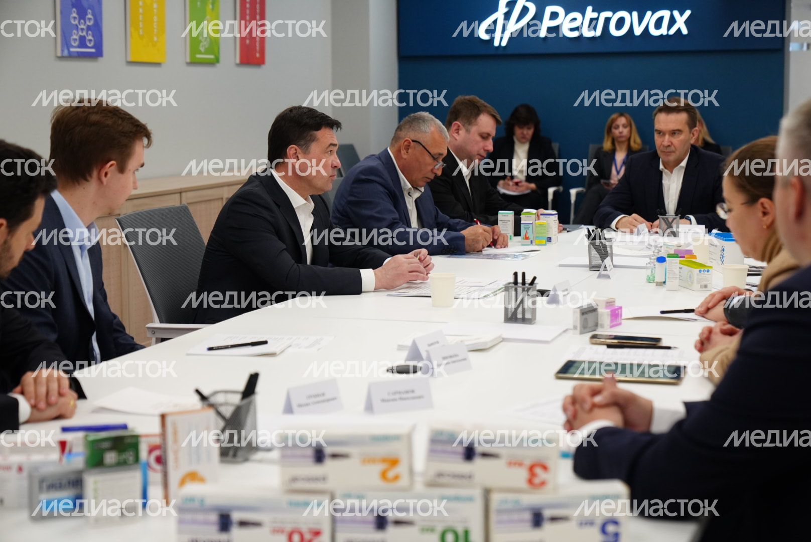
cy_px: 271
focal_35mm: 65
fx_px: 1465
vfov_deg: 21.0
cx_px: 406
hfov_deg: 30.9
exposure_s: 1/500
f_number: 4
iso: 2000
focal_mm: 65
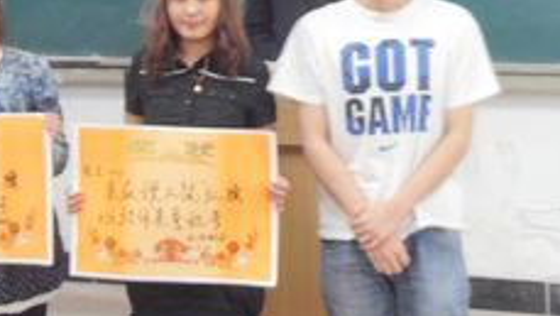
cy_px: -48
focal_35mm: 120
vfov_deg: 10.0
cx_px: 86
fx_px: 1782
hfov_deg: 17.7
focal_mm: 10.2
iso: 200
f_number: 3.8
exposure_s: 1/6
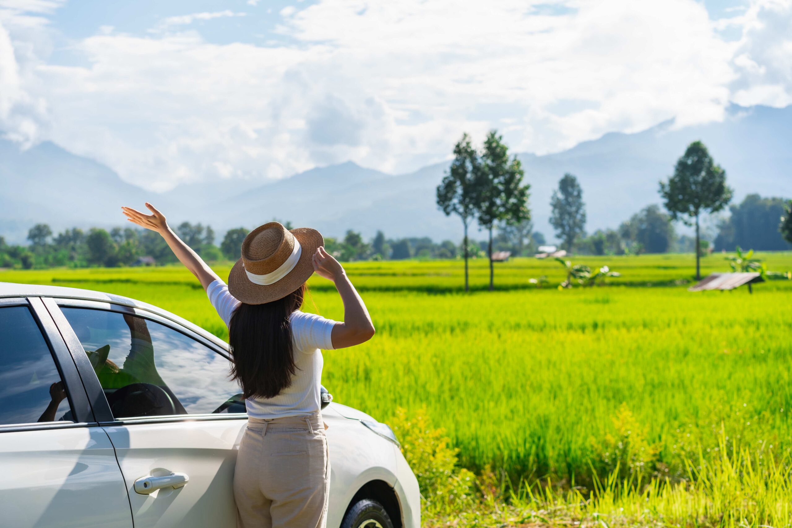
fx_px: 1210
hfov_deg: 36.2
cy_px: 264
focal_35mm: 55
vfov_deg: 24.6
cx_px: 396
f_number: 4
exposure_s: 1/800
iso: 100
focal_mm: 55
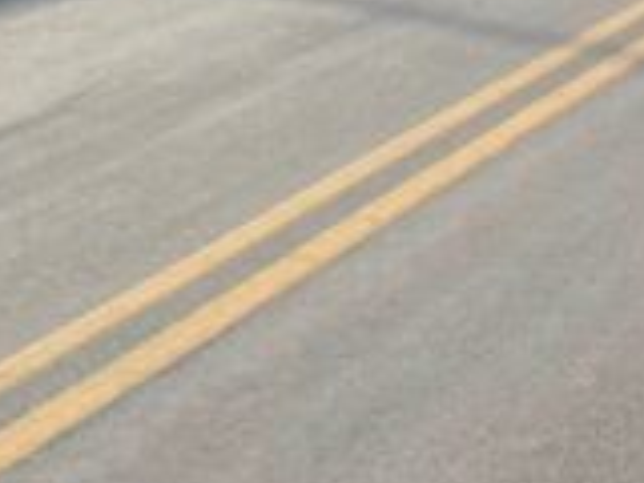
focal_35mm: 125
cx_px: 1175
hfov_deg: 13.9
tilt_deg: +4.5
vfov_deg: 10.2
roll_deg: +2.2
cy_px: -692
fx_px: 2326
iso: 32
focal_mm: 5.1
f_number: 1.6
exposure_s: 1/4202
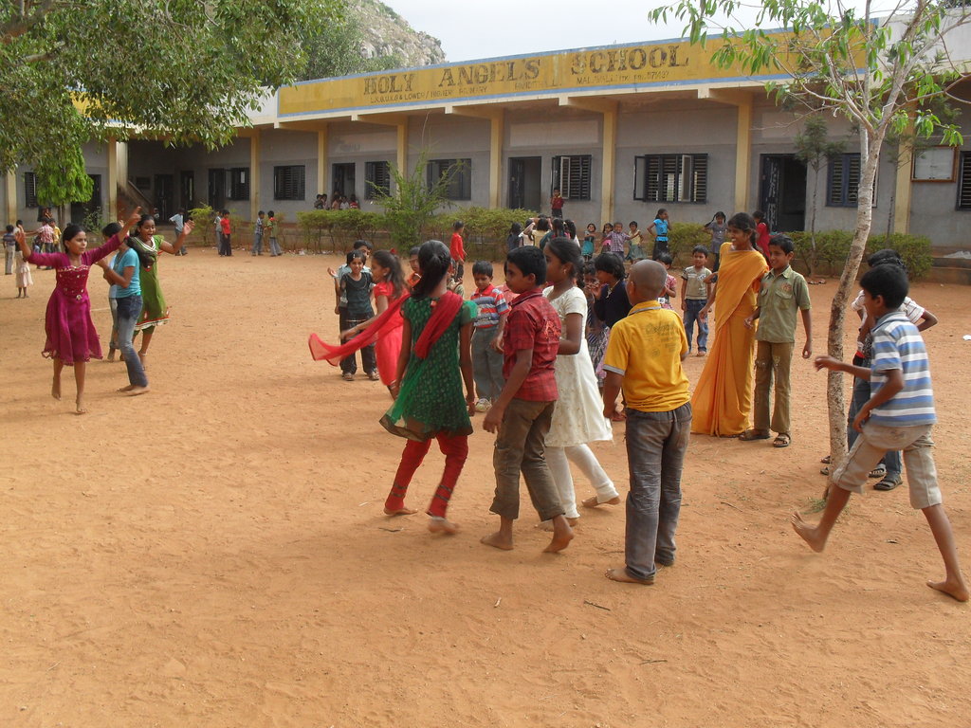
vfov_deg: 40.7
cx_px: 486
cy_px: 364
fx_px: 982
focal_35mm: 35
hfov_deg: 52.6
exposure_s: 1/90
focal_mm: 6.3
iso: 100
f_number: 8.4
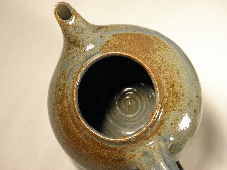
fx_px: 354
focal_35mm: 54
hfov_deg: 35.5
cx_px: 114
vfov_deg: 27.0
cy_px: 85
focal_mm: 9.7
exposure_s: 1/40
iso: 200
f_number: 4.1
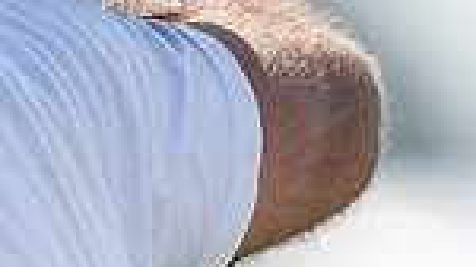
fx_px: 30739
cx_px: -128
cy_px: 15
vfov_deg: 0.5
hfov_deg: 0.9
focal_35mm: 2438
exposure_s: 1/4000
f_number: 4
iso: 320
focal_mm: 500
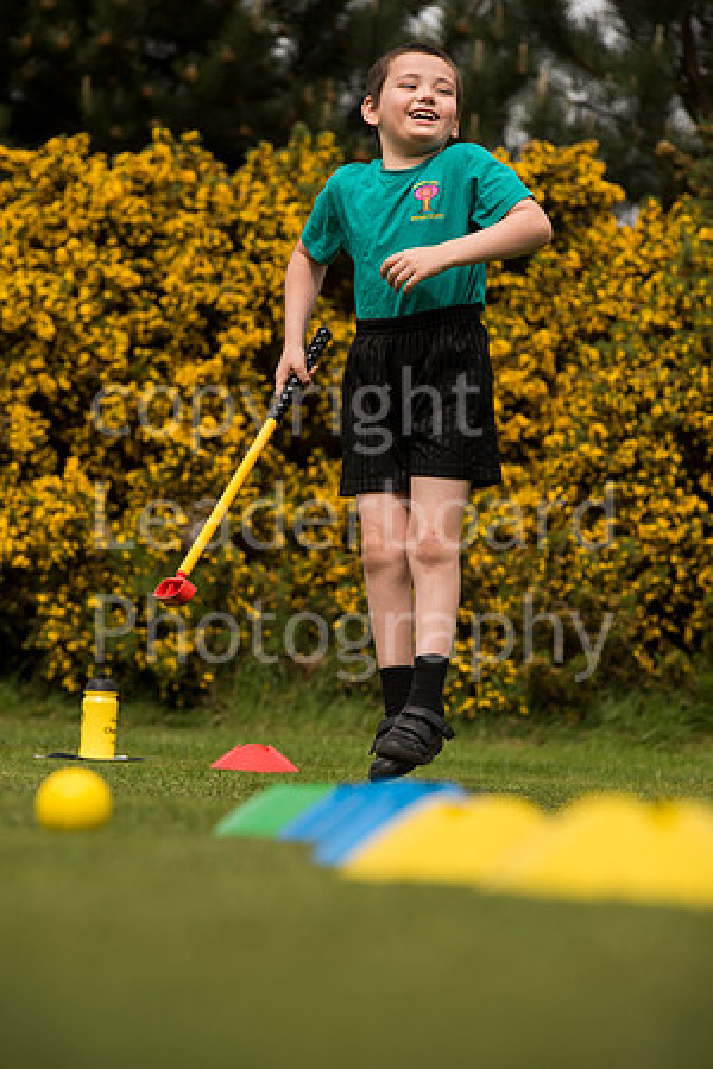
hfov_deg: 7.4
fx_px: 5496
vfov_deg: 11.1
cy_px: 534
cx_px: 356
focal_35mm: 185
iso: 400
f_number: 7.1
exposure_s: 1/1000
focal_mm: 185
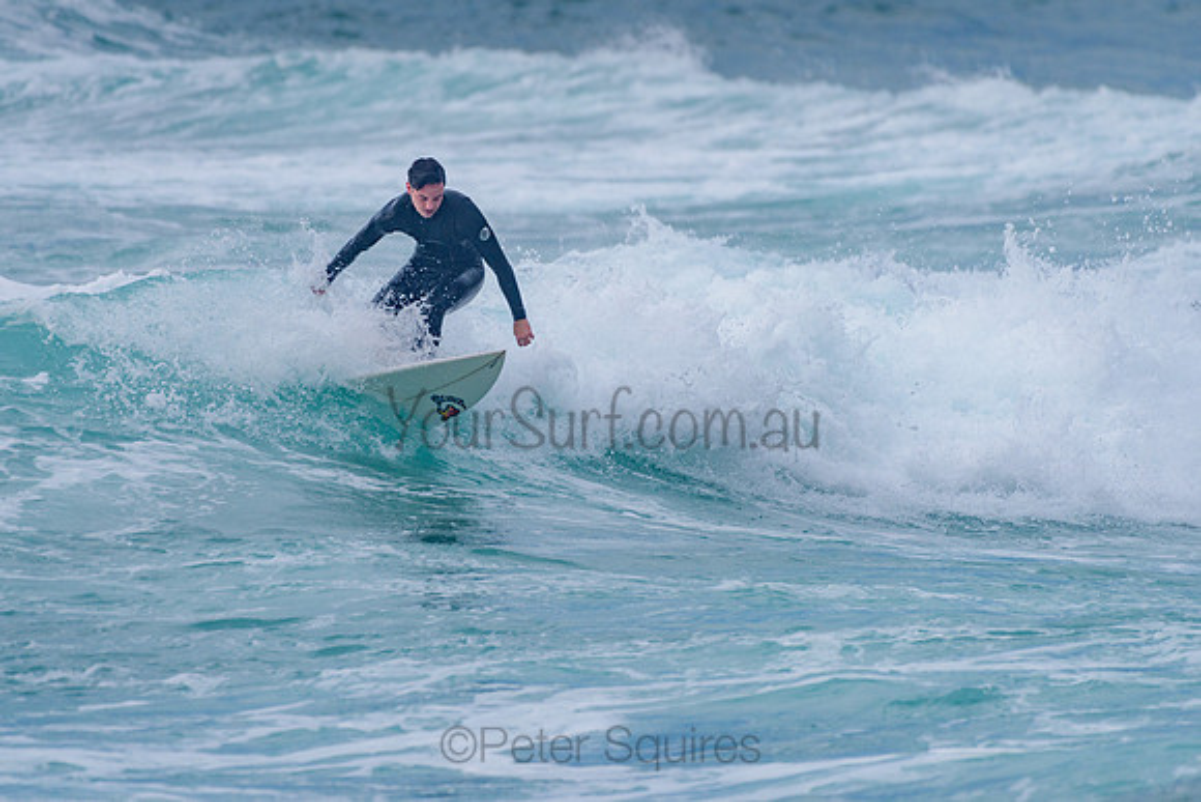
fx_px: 20441
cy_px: 318
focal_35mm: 613
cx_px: 563
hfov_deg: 3.4
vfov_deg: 2.2
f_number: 5.6
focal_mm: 500
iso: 180
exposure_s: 1/2000
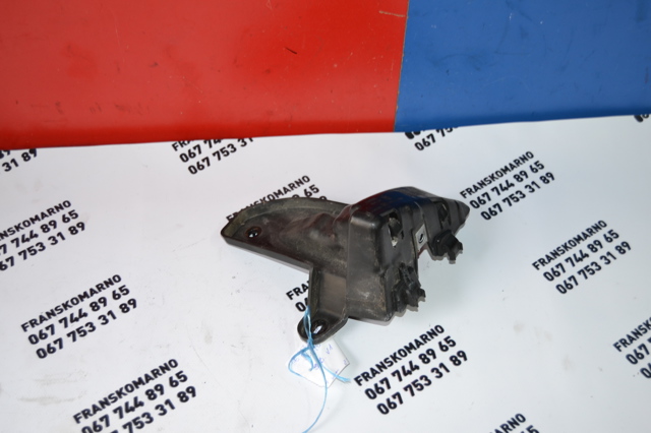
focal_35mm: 48
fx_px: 868
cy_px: 216
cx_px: 326
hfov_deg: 41.1
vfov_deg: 28.0
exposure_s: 1/100
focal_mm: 32
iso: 400
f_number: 4.5
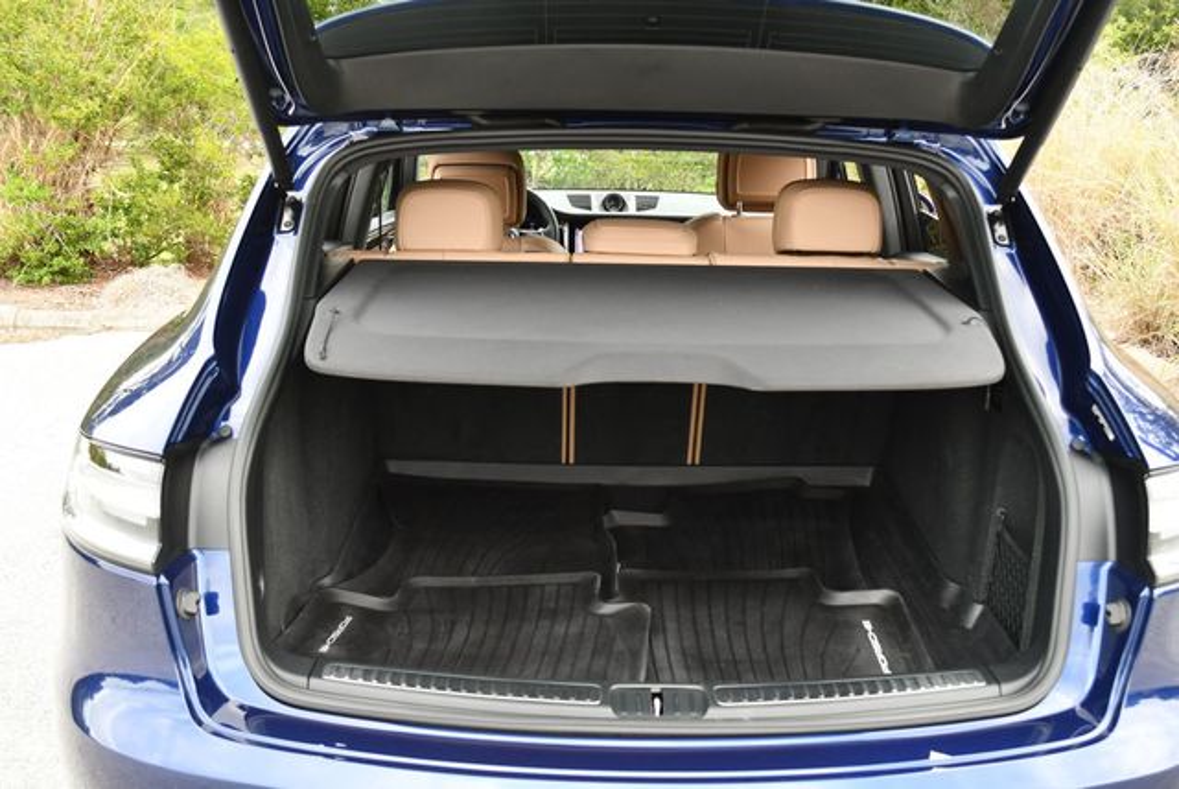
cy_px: 394
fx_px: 1180
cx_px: 590
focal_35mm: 36
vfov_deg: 36.9
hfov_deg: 53.1
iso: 400
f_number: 4
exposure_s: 1/250
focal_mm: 18
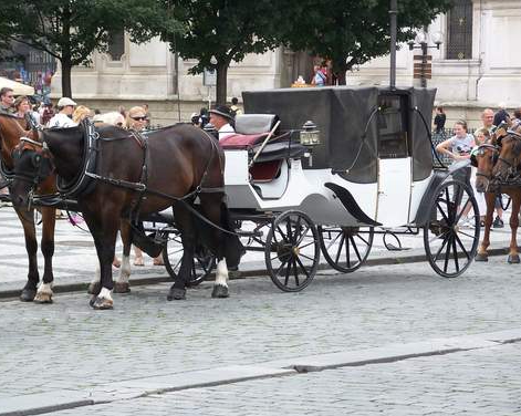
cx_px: 201
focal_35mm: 150
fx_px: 2311
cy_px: 194
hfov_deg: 12.9
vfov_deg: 10.3
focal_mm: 23.9
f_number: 3.6
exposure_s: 1/160
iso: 64
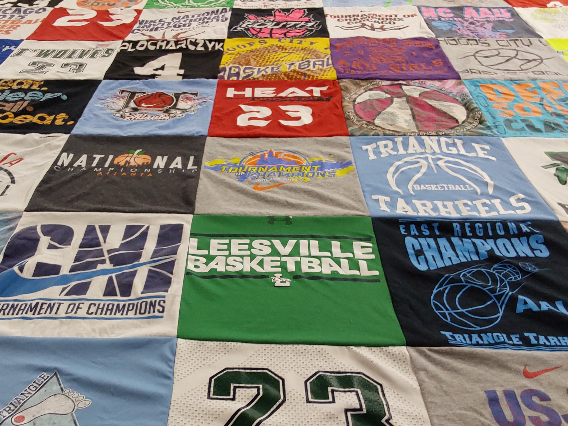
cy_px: 266
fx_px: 574
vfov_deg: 40.4
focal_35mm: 35
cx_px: 221
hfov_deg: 52.2
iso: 100
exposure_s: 1/60
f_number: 1.9
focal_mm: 2.91
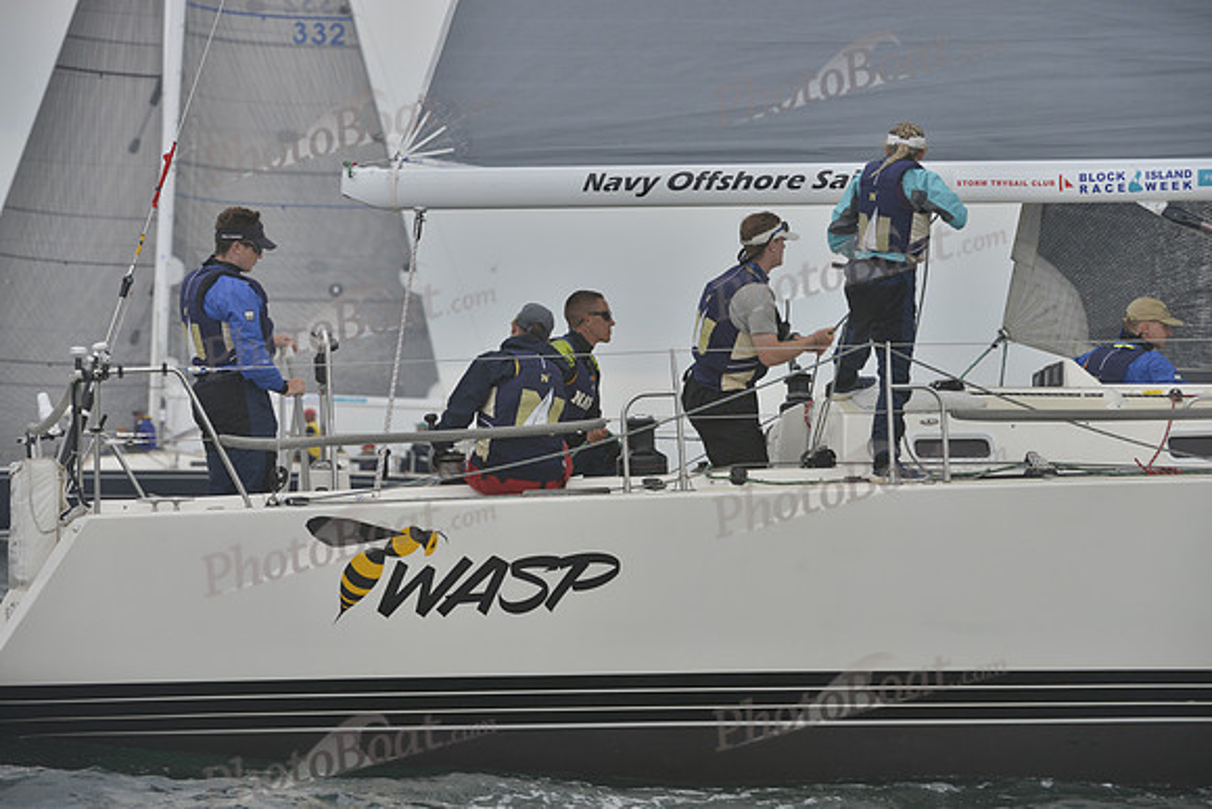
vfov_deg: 6.9
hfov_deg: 10.3
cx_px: 606
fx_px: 6735
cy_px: 404
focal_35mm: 200
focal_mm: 200
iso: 280
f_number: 7.1
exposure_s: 1/800
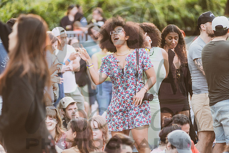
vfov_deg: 6.9
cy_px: 76
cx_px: 114
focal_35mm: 200
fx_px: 1272
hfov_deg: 10.3
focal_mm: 200
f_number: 3.5
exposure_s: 1/200
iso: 1000
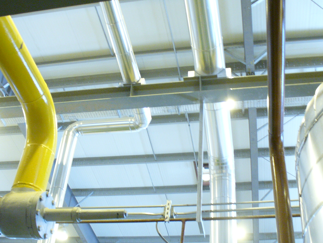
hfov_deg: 41.2
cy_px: 122
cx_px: 162
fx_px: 429
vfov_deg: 31.5
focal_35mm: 46
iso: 160
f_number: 2.8
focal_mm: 6.1
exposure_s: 1/15
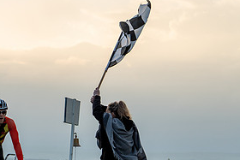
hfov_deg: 11.4
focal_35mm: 178
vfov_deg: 7.7
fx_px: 1187
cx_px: -1
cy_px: 101
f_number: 4.5
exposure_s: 1/1250
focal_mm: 86
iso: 400
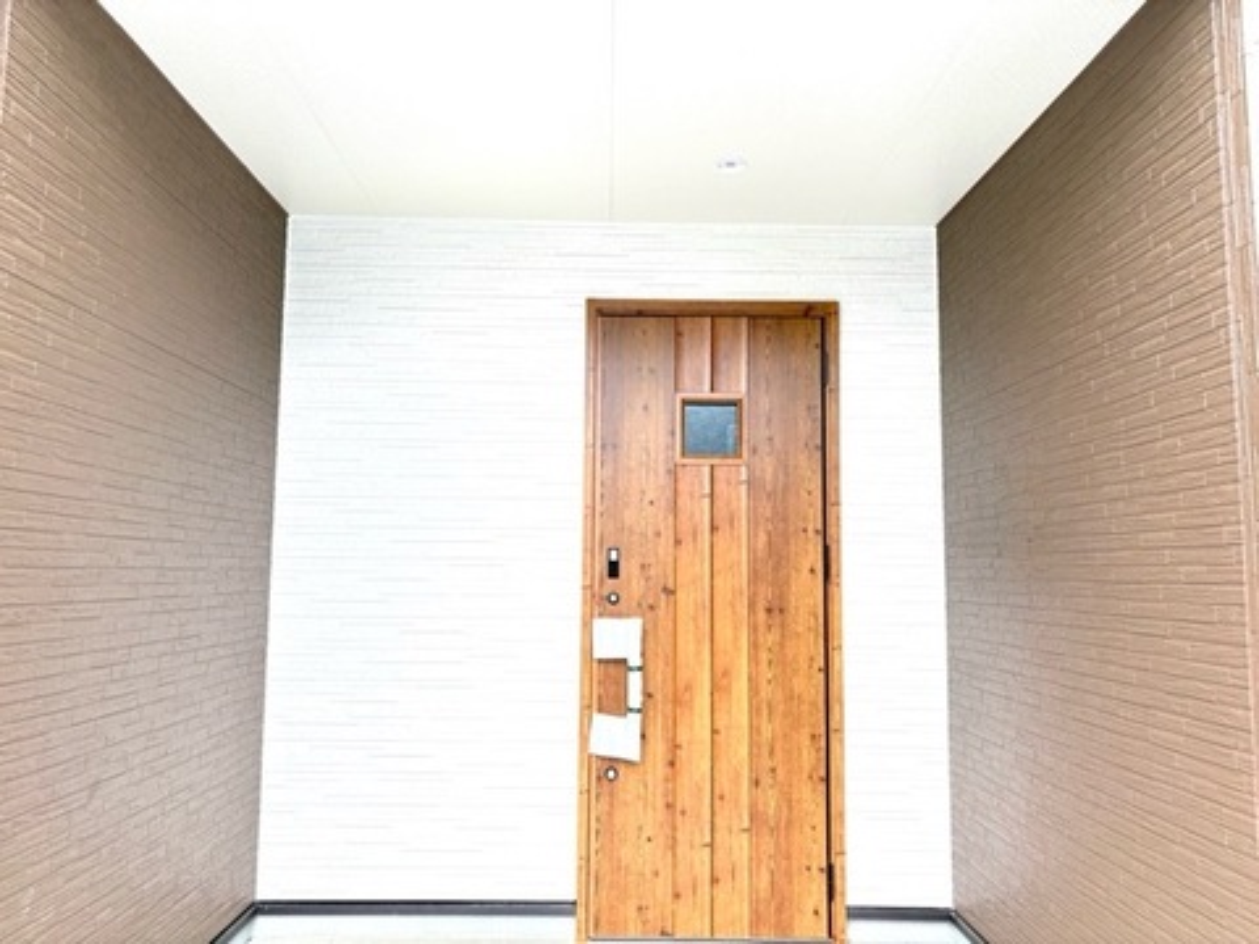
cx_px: 630
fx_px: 946
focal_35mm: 26
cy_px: 472
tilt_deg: +5.8
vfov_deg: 53.1
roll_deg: -1.2
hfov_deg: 67.3
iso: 100
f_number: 1.6
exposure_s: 1/121
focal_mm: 5.96
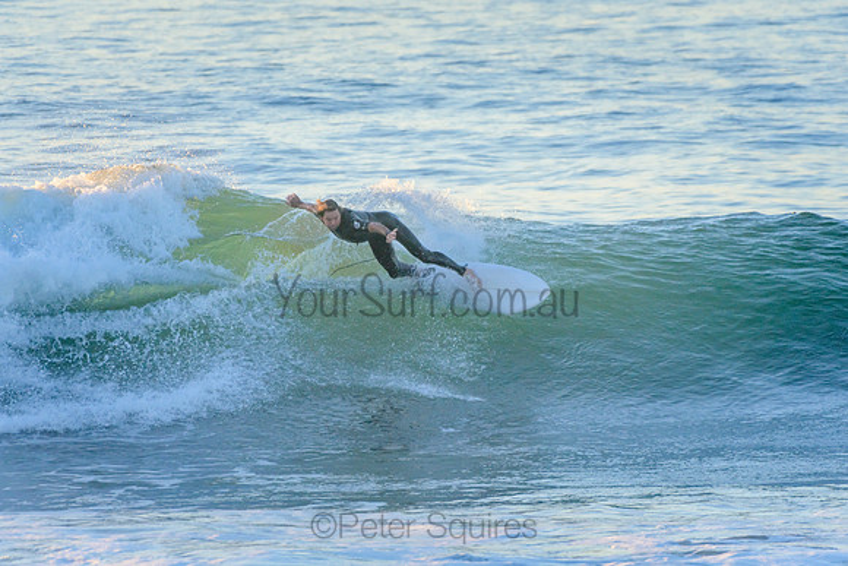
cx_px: 424
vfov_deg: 1.8
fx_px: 17672
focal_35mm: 750
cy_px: 283
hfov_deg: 2.7
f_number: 5.6
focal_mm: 500
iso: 800
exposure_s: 1/1250
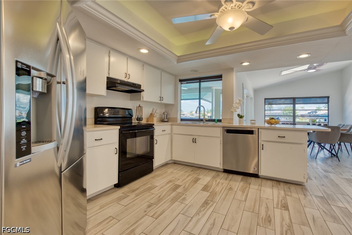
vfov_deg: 77.3
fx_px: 147
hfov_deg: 100.4
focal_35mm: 15
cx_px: 176
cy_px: 118
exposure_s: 1/50
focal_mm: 10
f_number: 8
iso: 400
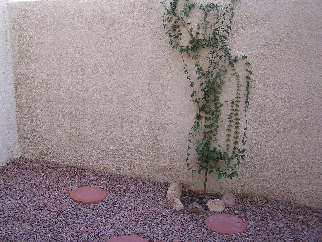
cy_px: 122
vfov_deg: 35.1
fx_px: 381
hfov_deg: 45.7
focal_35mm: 41
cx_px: 150
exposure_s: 1/80
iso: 80
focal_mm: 6.3
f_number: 2.8
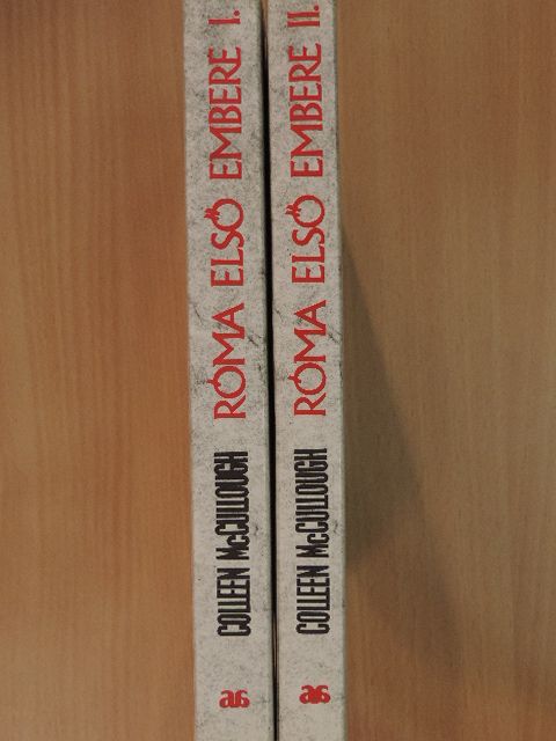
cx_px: 278
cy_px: 370
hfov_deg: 36.0
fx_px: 857
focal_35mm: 40
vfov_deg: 46.8
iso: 360
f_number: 3.7
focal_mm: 7.1
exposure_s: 1/50
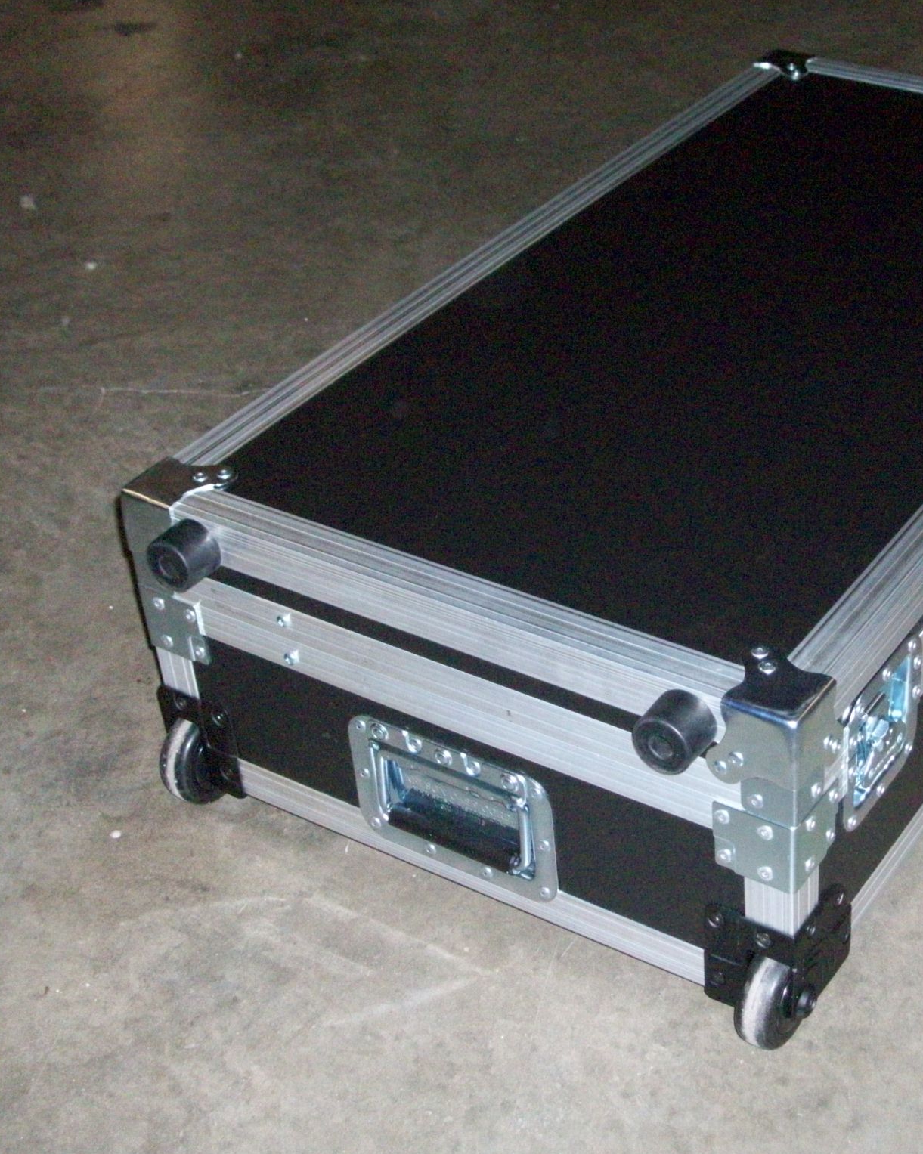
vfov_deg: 34.2
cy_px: 576
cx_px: 768
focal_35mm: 55
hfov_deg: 27.0
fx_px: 1879
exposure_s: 1/65.1
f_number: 3.2
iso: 320
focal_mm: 7.1
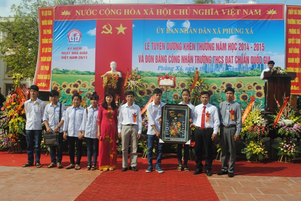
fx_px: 301
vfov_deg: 36.9
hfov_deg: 53.1
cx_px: 150
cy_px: 100
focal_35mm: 36
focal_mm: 24
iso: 100
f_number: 8
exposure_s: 1/250
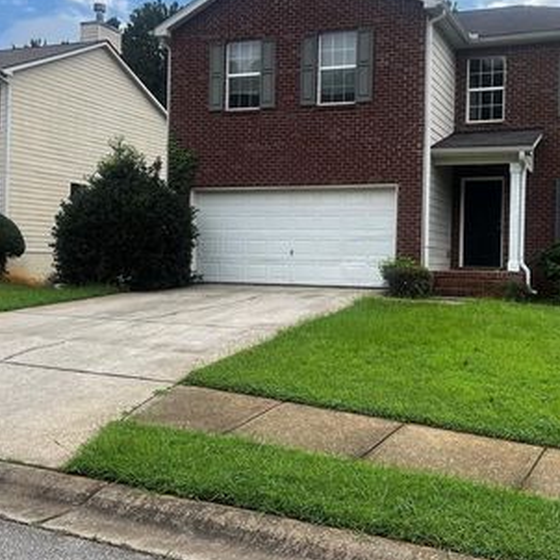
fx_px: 696
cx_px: 373
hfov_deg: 43.3
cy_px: 259
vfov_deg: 43.8
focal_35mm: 38
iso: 50
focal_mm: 5.7
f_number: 1.5
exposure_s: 1/2008
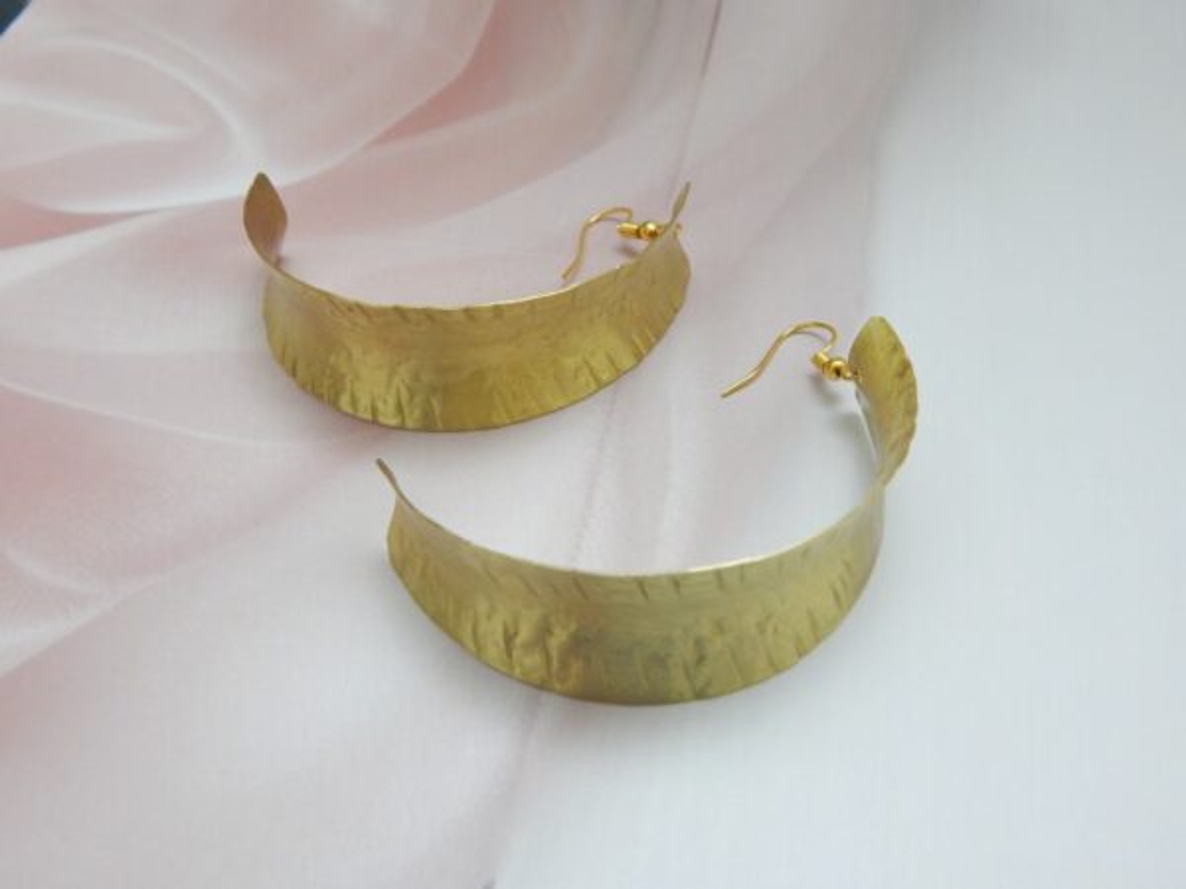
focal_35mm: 38
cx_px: 593
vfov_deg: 37.7
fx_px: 1302
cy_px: 444
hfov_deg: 49.0
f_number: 3.4
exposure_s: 1/25
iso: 400
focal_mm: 6.8
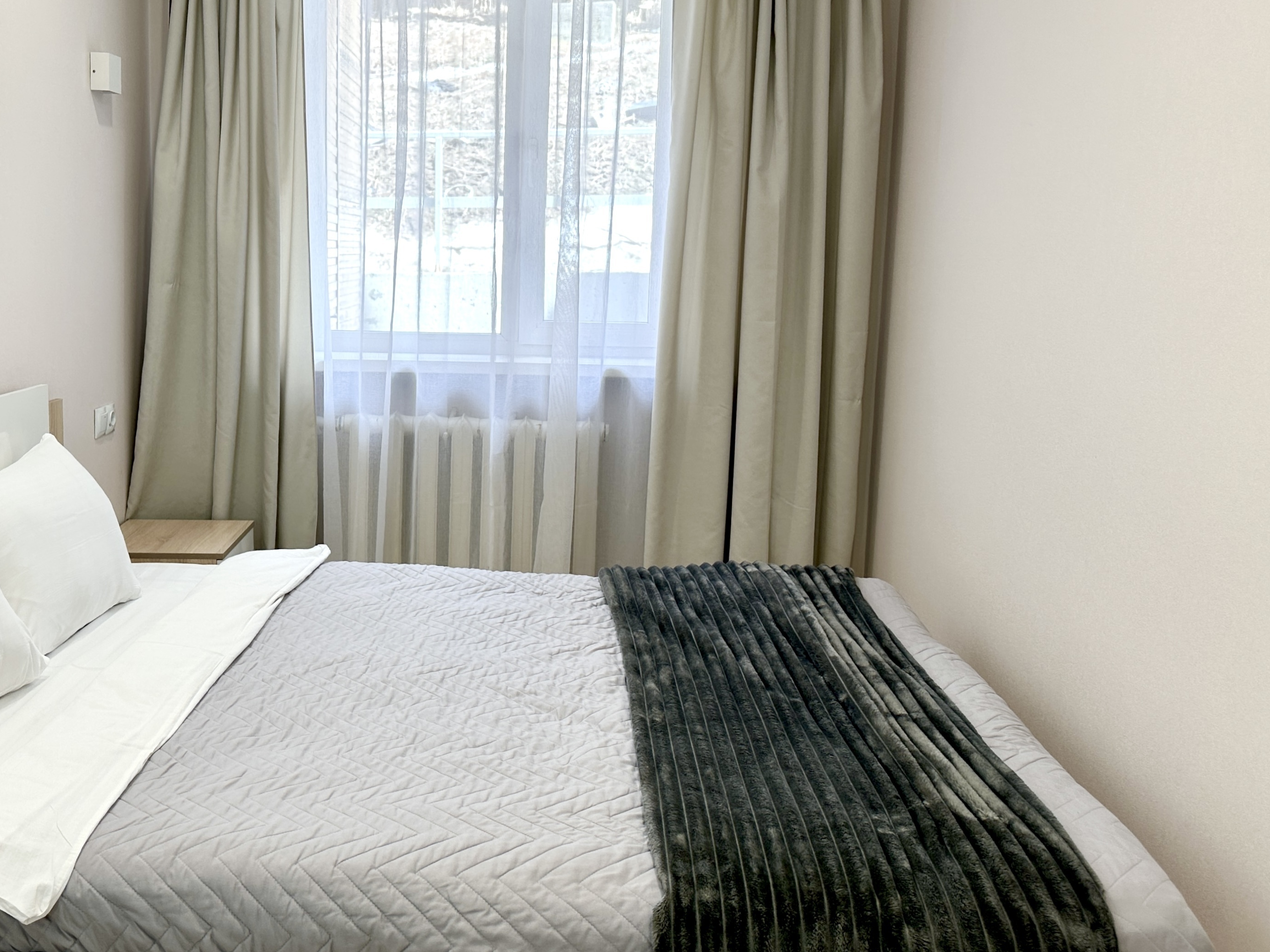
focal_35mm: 34
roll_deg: +0.0
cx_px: 431
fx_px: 1247
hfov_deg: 53.0
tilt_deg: -8.3
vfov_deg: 41.8
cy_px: 442
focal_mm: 6.86
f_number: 1.78
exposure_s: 1/132
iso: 64
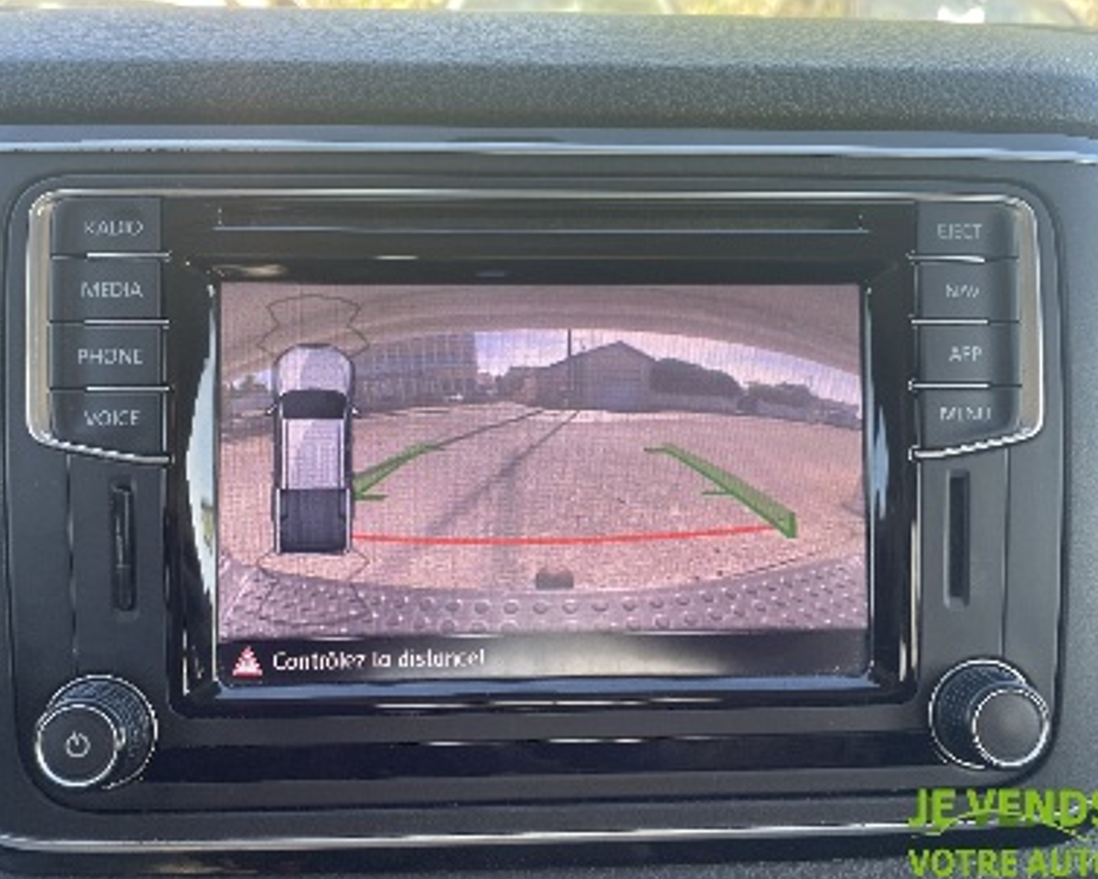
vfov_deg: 51.6
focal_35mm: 28
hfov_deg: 62.2
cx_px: 527
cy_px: 445
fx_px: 910
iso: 40
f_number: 1.6
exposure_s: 1/87
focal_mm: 4.2
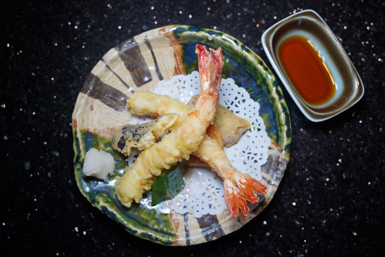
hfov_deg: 60.3
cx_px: 192
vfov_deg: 42.3
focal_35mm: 31
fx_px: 332
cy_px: 128
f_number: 4.5
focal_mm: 31
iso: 100
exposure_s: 1/80
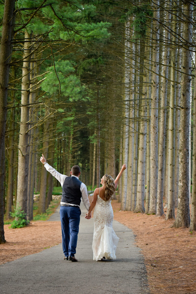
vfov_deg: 23.9
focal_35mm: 85
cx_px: 98
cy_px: 147
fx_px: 693
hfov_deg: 16.1
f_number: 5.6
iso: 2000
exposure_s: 1/200
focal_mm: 85
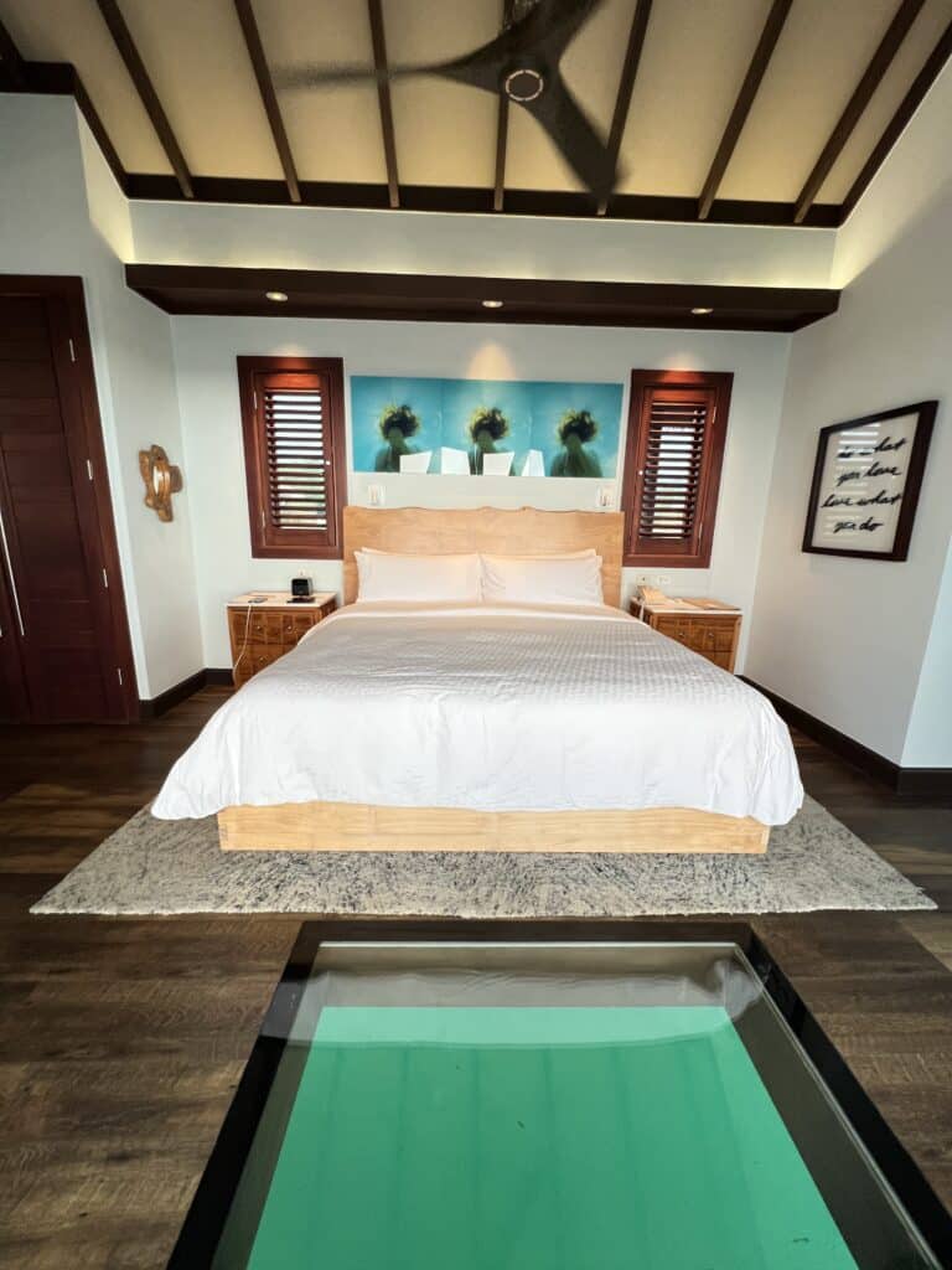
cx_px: 476
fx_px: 477
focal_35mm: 13
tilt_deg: -13.8
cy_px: 635
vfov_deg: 106.2
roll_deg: -2.1
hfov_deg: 89.9
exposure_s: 1/100
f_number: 1.8
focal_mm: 1.57
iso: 160
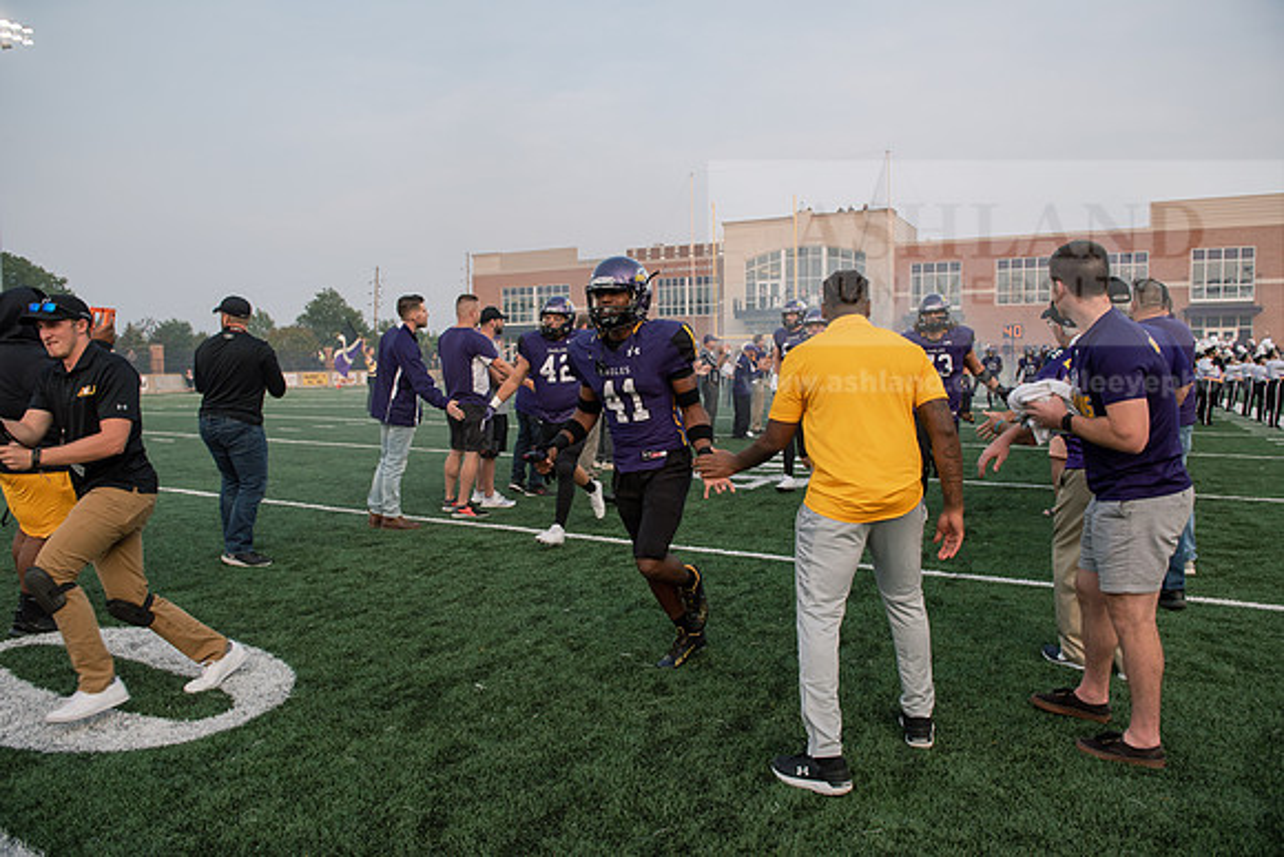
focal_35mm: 24
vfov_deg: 53.2
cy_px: 428
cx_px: 642
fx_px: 856
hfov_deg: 73.7
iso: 640
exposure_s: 1/640
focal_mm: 24
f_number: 5
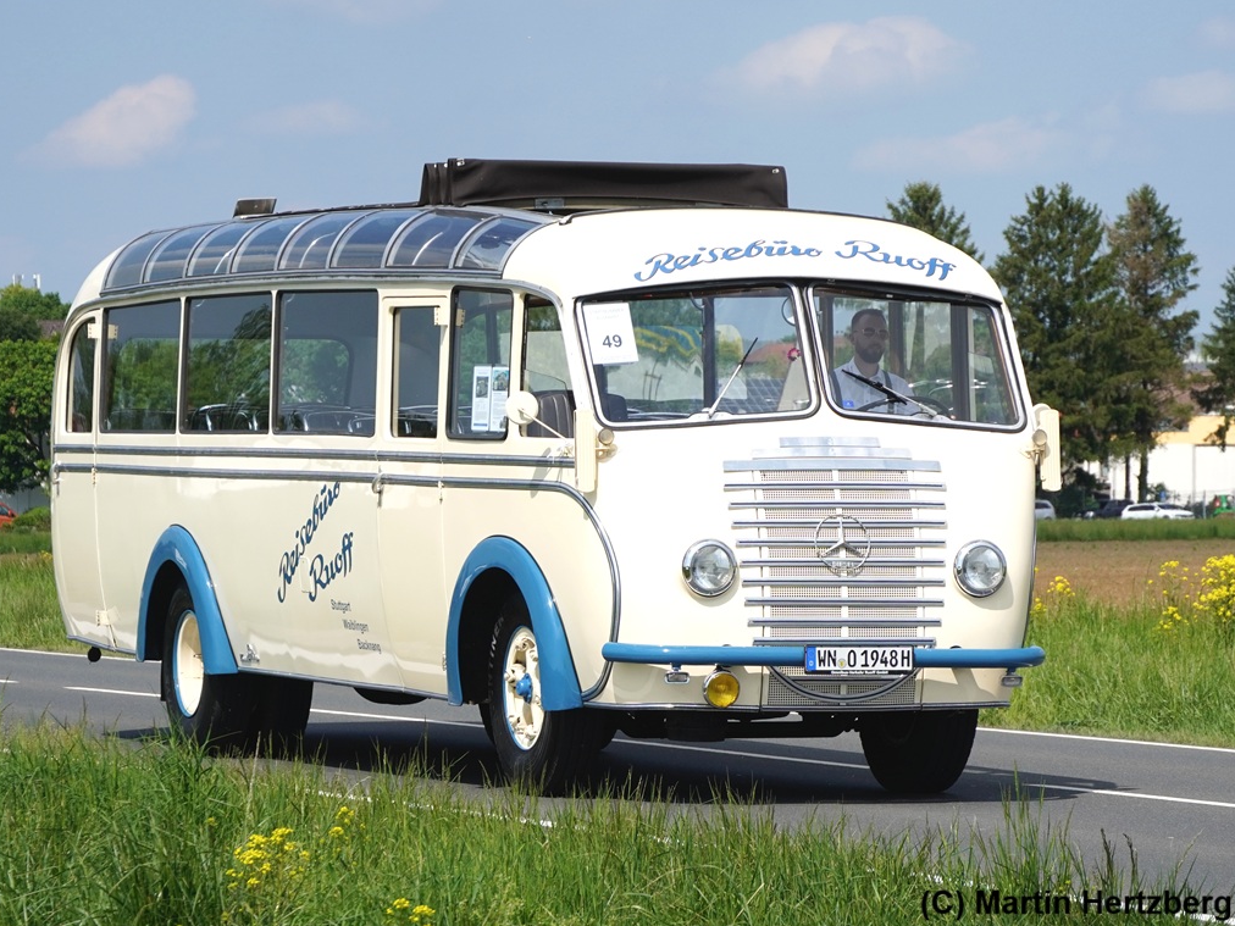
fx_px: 4265
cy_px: 465
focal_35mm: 120
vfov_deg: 12.4
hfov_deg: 16.5
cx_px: 551
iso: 250
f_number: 5.6
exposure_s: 1/2000
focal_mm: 73
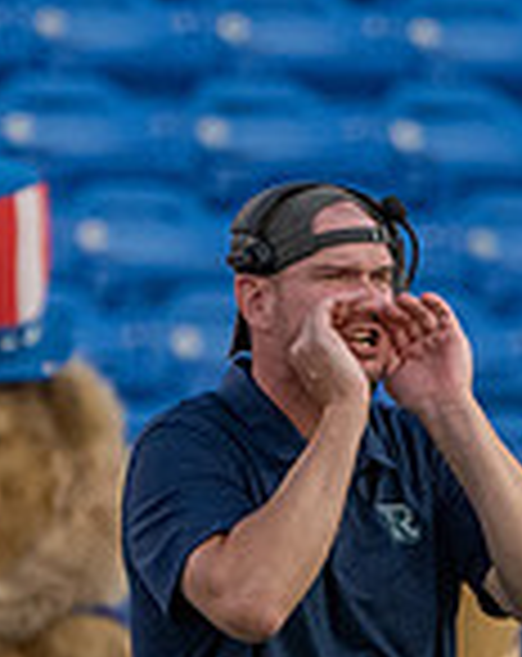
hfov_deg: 0.6
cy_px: 1060
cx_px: 331
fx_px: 53020
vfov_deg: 0.7
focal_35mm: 2734
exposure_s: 1/1250
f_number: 5.6
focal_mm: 400
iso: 2000
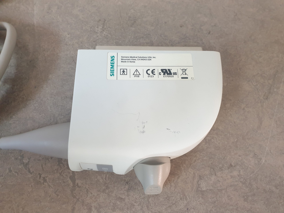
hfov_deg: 67.3
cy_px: 106
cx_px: 142
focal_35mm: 26
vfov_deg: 53.1
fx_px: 213
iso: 320
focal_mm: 4.3
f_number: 2.4
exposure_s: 1/33
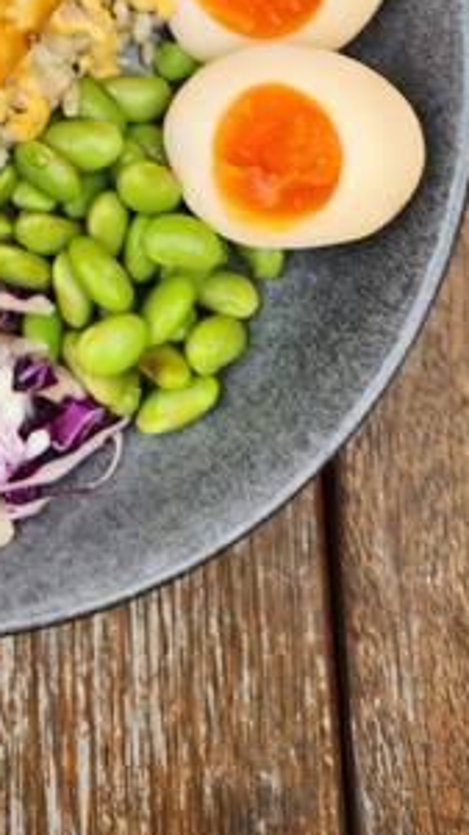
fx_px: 1351
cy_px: -148
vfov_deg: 29.8
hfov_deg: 18.8
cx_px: -75
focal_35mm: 61
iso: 20
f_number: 1.8
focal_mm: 5.4
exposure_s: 1/200
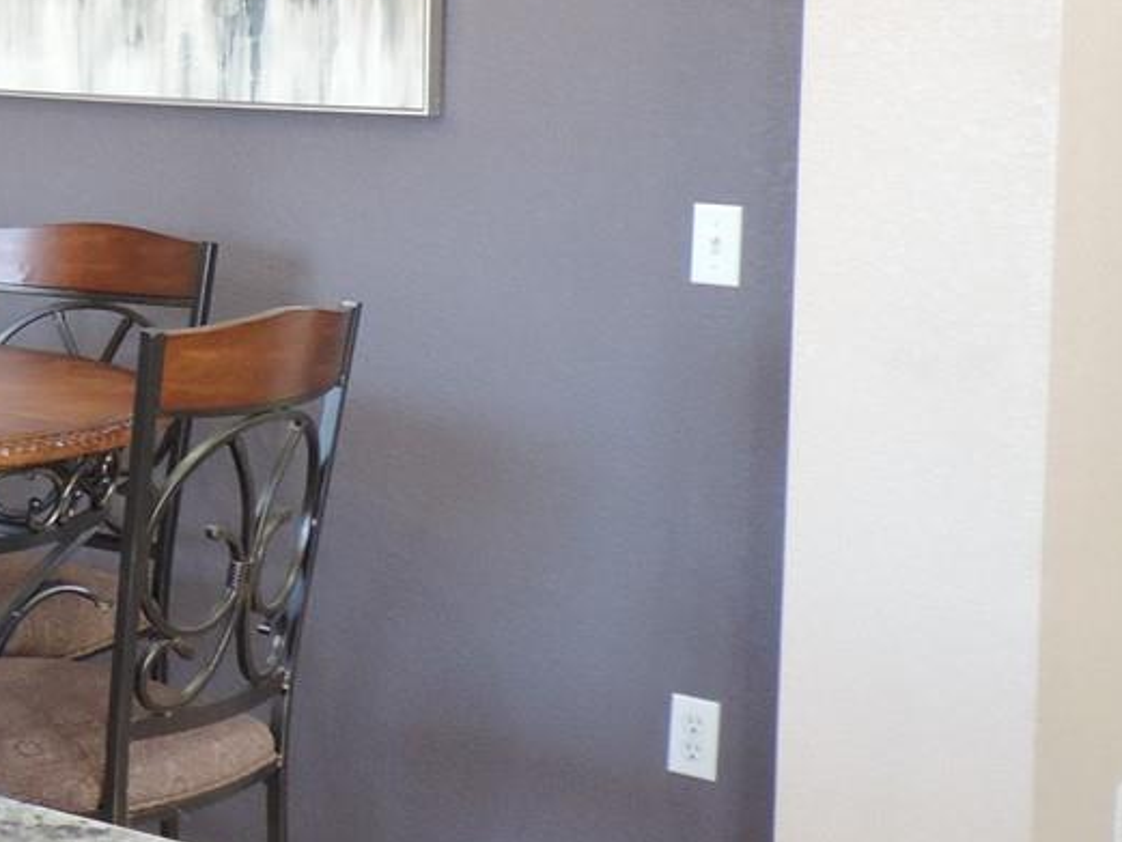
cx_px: -233
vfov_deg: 17.0
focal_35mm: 86
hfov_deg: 21.1
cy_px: 121
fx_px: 2788
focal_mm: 4.9
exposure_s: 1/25
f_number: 3.1
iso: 400
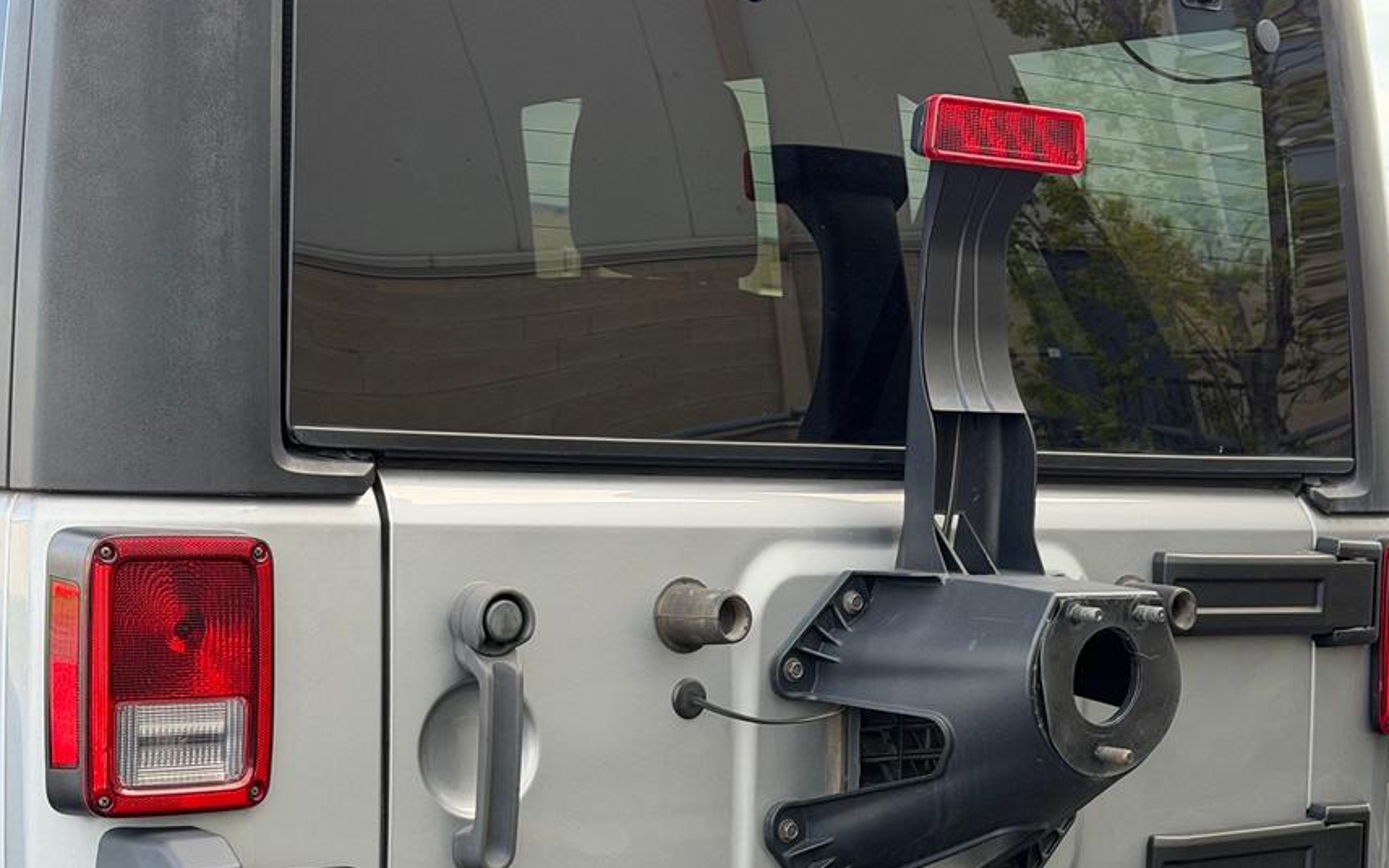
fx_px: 2878
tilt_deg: -5.6
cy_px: 664
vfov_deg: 17.1
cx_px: 762
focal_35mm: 76
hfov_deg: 27.1
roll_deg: +0.0
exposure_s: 1/411
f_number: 1.78
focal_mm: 6.76
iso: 80
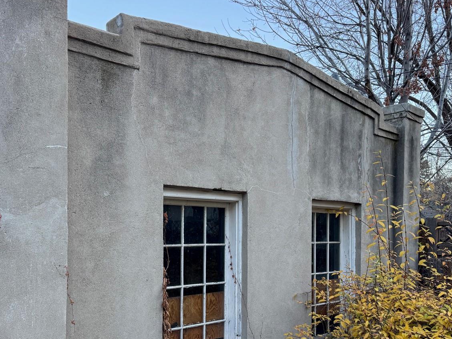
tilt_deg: -0.8
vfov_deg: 41.2
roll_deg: -0.6
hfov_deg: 53.9
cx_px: 211
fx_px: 444
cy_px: 230
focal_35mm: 34
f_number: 1.78
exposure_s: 1/70
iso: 200
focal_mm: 6.76
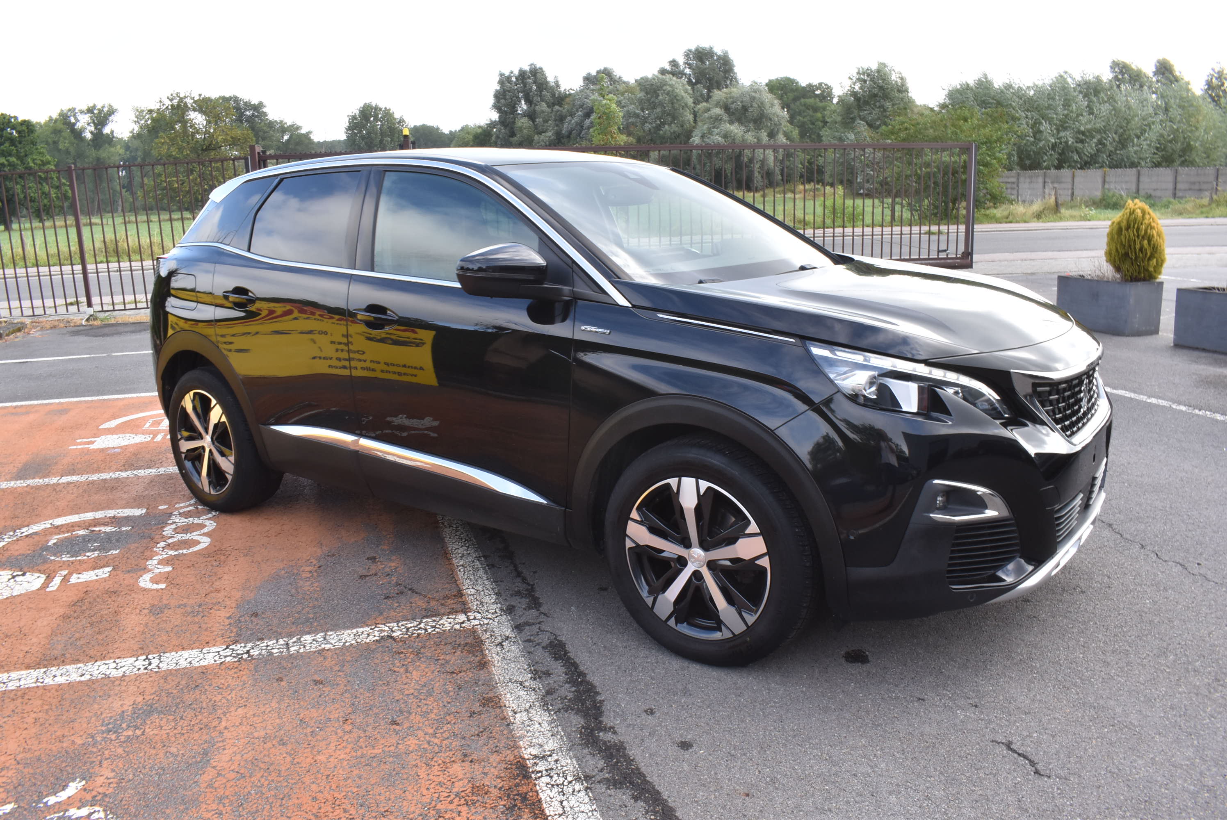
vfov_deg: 48.0
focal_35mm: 27
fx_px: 921
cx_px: 614
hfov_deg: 67.3
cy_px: 410
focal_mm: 18
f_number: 22
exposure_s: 1/30
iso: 450
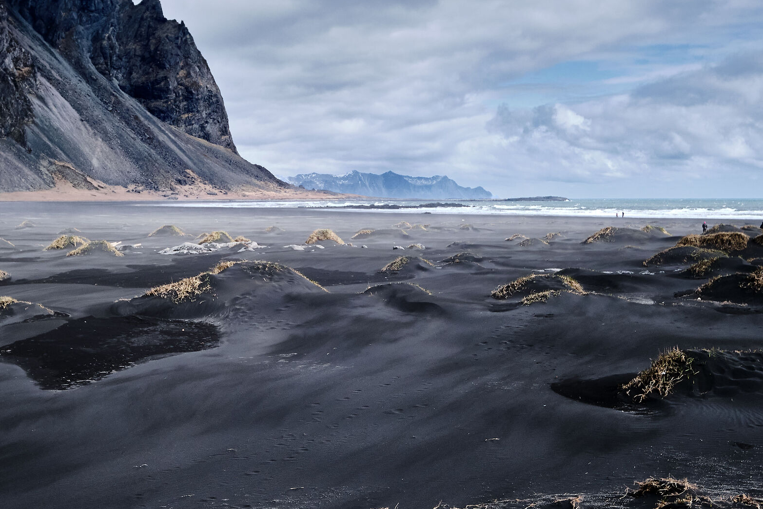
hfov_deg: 42.4
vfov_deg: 29.2
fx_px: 975
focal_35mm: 46
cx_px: 288
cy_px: 245
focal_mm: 20
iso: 400
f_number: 6.4
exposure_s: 1/1300
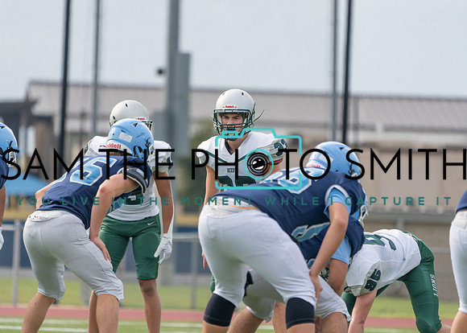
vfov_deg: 3.4
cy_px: 166
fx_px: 5612
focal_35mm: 423
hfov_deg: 4.8
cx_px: 216
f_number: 5.6
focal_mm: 400
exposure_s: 1/1250
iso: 400
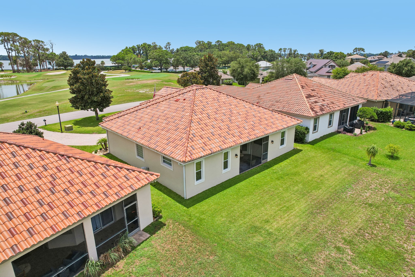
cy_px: 138
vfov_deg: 57.2
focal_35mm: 22
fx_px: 254
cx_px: 208
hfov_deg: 78.6
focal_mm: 8.4
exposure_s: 1/2500
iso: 110
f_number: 2.8
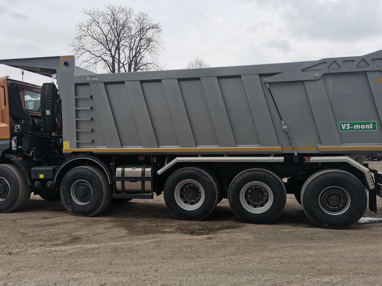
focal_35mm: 35
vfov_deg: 40.6
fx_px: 386
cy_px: 163
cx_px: 185
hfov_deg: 52.6
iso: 50
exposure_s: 1/683
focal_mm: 4.75
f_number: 1.8
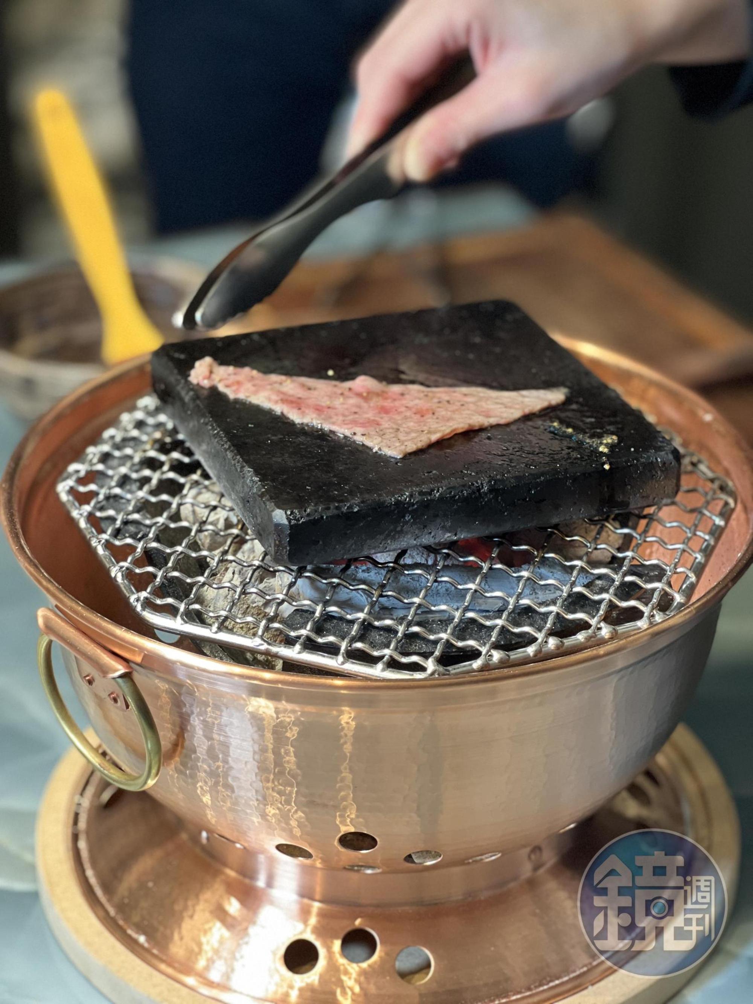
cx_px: 376
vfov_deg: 25.3
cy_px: 502
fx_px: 2233
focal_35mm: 77
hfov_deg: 19.1
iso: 400
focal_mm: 9
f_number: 2.8
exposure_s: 1/40
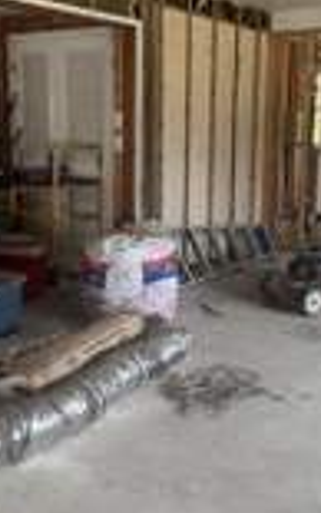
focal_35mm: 46
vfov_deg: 43.5
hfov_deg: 28.0
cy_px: 242
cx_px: 185
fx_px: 643
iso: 80
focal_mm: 2.22
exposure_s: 1/99
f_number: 2.2
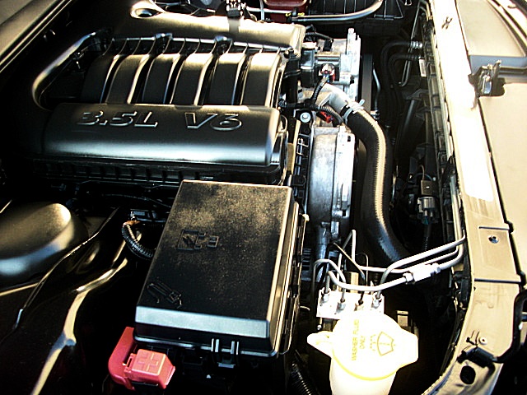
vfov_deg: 39.7
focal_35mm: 36
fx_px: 548
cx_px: 264
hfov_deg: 51.4
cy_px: 198
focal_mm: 6.3
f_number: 2.8
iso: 200
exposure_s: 1/60
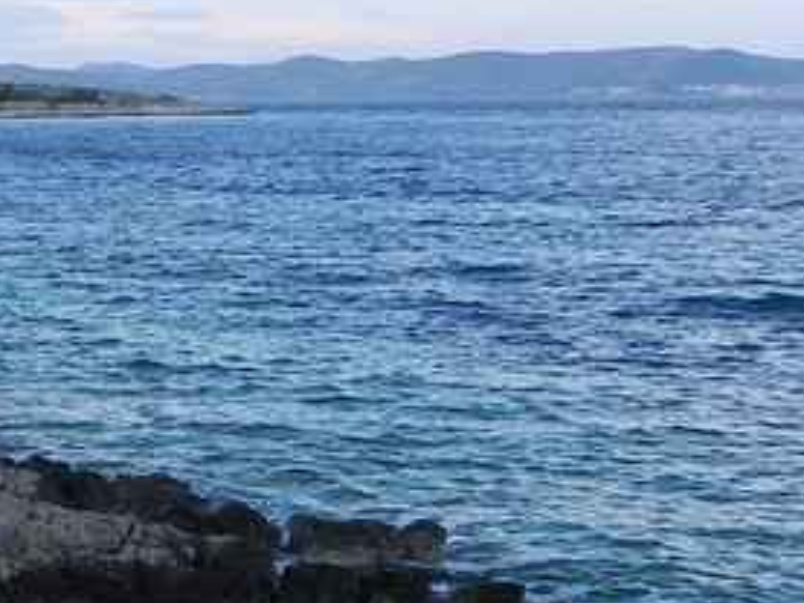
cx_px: -589
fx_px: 2231
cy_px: 293
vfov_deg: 15.4
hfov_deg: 17.2
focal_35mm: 96
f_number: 4
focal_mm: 4.6
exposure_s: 1/130
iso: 160
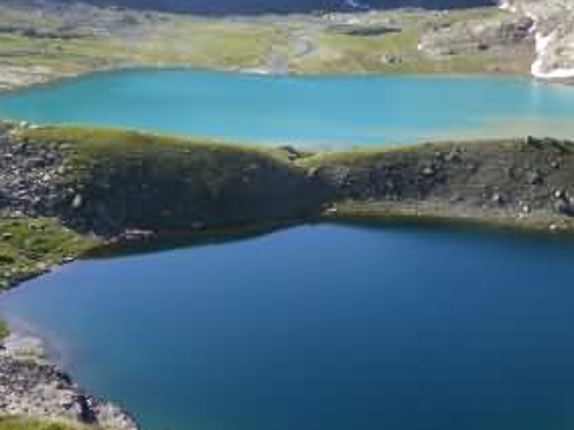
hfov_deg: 35.3
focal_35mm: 53
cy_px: 122
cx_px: 442
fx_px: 878
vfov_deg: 27.2
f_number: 3.3
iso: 100
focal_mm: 4.3
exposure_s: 1/500
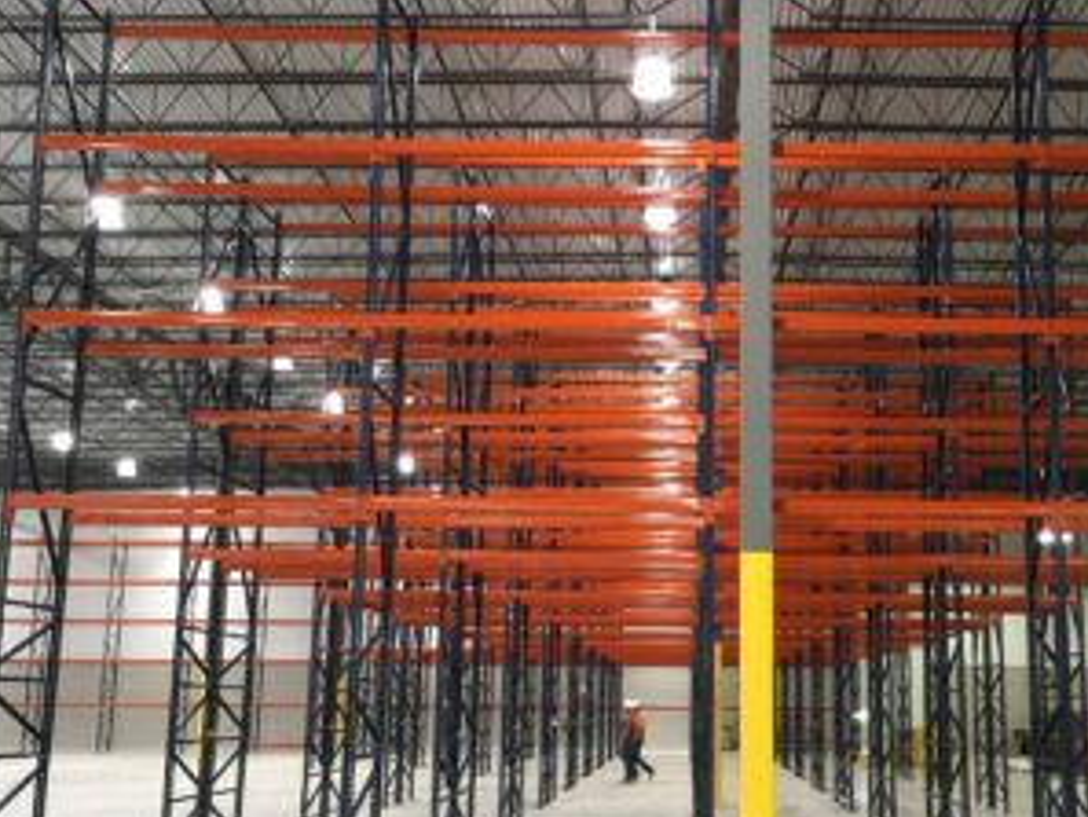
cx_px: 692
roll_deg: -0.6
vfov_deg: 32.9
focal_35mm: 44
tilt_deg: +11.2
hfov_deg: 42.5
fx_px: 1384
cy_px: 462
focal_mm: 4.15
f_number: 2.2
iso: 80
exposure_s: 1/15
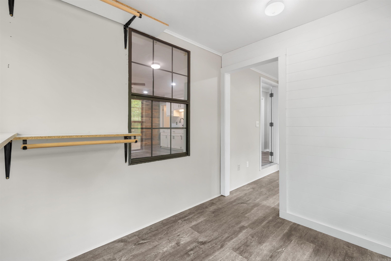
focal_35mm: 15
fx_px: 163
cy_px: 130
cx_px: 196
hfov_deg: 100.4
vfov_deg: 77.3
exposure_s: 1
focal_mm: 10
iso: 100
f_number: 8
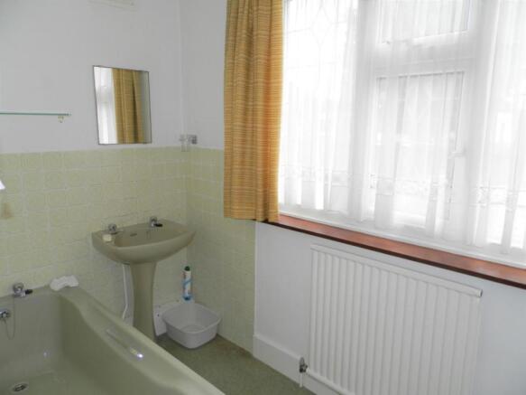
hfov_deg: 69.4
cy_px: 198
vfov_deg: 54.9
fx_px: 380
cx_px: 263
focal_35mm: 25
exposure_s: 1/100
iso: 80
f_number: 3.1
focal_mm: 4.5
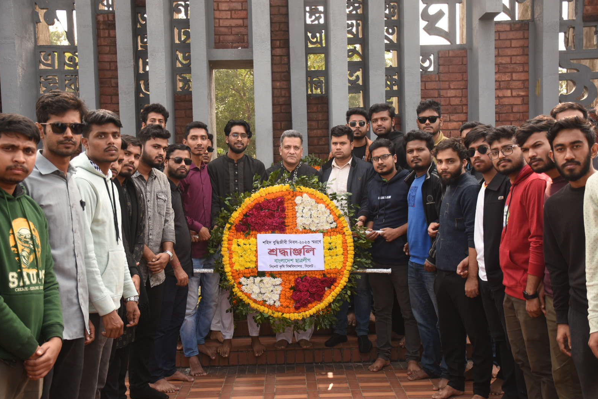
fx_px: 690
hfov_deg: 46.9
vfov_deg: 32.3
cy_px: 198
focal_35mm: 42
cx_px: 304
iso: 250
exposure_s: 1/400
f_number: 4
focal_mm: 27
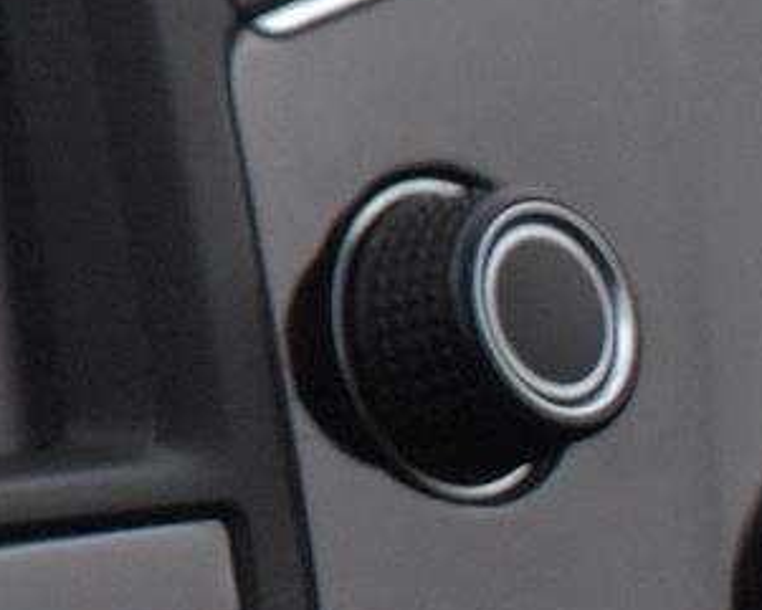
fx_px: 4444
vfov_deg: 7.7
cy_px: -253
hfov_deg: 8.9
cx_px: -1078
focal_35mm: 197
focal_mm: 26
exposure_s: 1/60
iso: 3600
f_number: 4
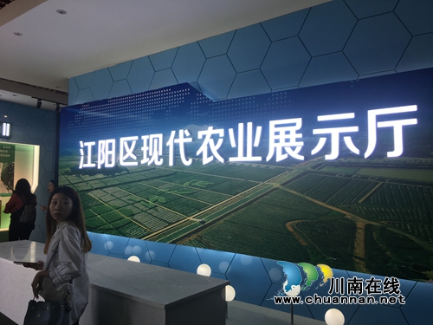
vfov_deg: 48.2
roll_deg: -0.2
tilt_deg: +5.5
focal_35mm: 29
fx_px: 363
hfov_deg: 61.7
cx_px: 216
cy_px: 162
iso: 32
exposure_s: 1/100
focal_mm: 4.15
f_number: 2.2
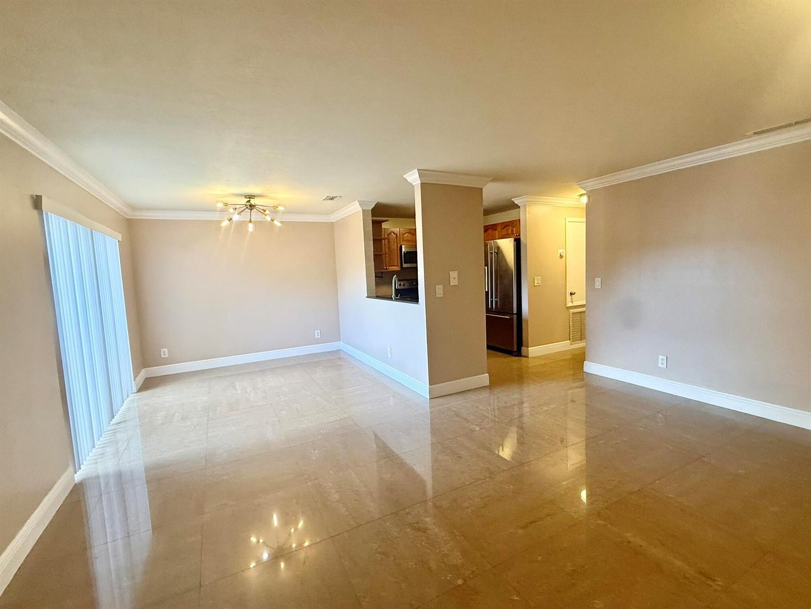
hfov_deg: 102.1
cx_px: 406
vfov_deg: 85.7
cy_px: 304
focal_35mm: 14
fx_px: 328
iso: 200
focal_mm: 2.22
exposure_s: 1/120
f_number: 2.2
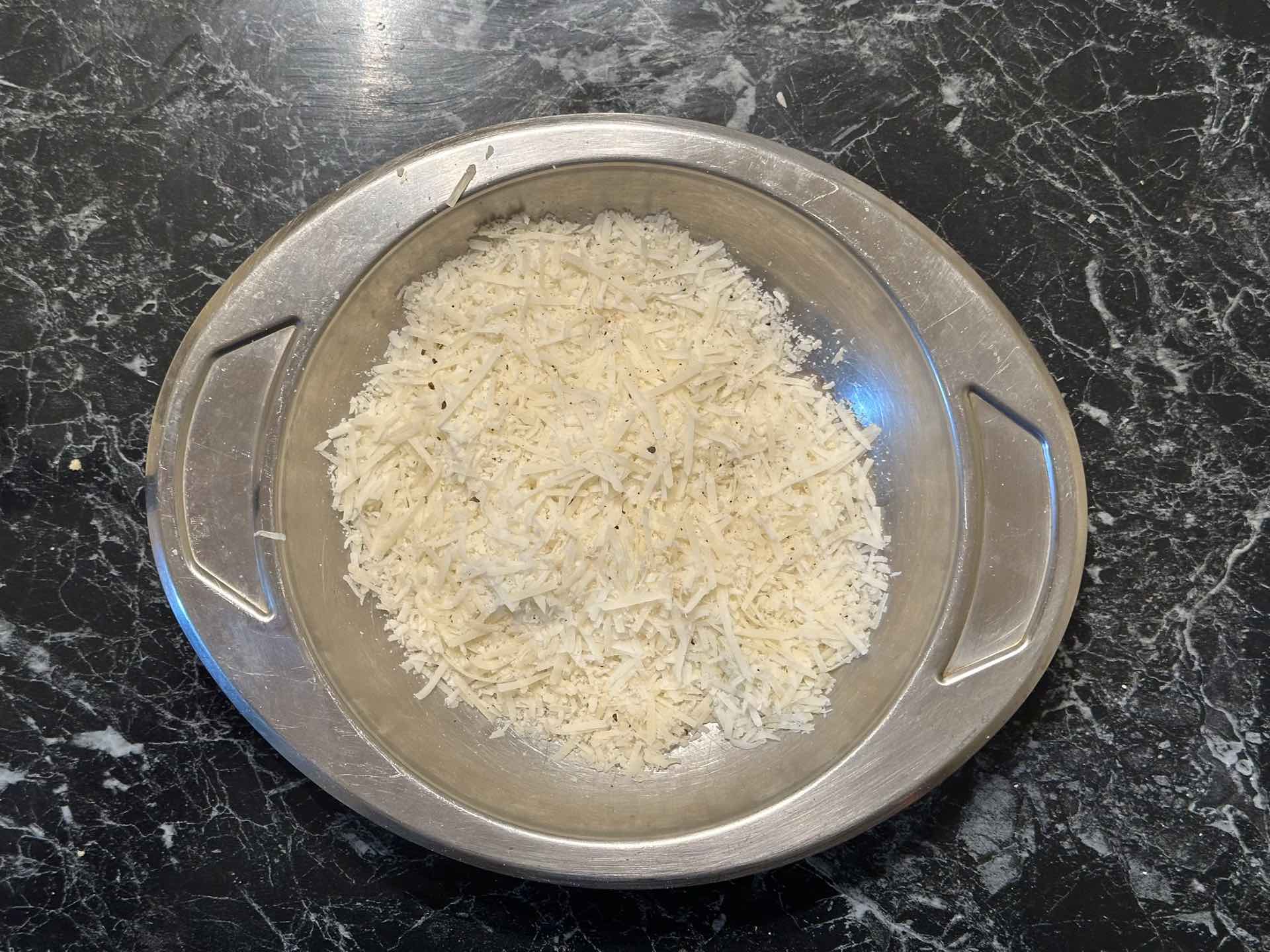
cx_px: 635
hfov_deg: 39.7
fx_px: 1761
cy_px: 476
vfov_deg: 30.3
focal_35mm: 48
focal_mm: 6.86
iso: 125
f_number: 1.78
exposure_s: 1/50
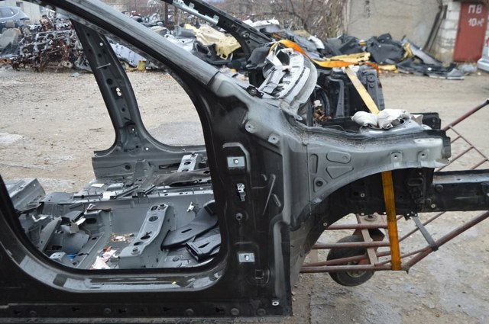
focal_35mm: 34
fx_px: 468
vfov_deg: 38.3
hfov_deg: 55.2
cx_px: 244
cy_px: 162
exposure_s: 1/100
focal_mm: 23
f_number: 5
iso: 400
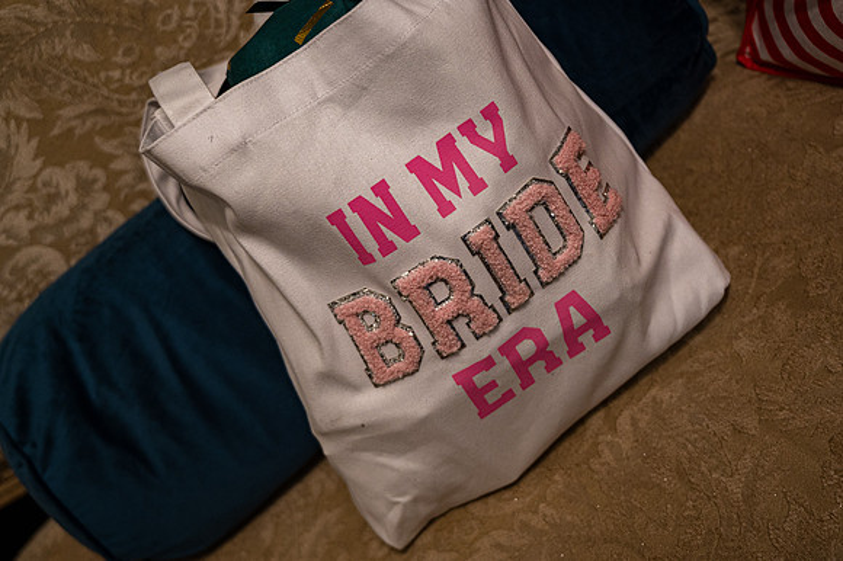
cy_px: 280
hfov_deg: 49.3
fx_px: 918
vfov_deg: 34.0
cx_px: 422
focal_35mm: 39
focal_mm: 39
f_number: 4
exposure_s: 1/80
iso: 1600
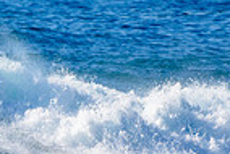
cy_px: 109
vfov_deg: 0.5
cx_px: -107
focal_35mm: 2508
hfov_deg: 0.8
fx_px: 16039
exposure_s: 1/2000
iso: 200
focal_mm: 500
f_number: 5.6
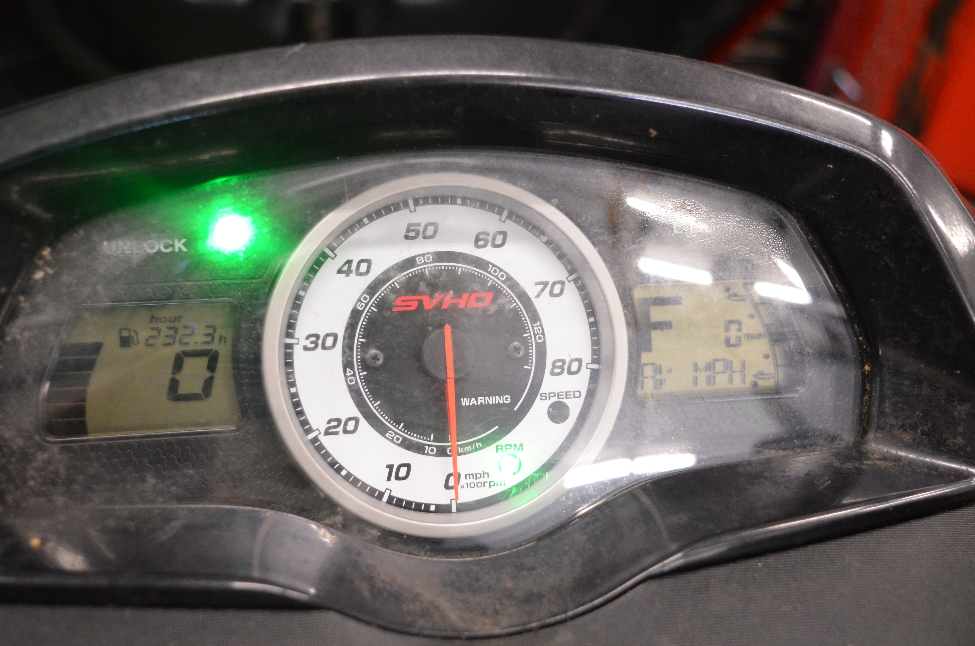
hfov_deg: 46.5
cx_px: 488
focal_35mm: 42
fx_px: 1135
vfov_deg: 31.8
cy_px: 323
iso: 2000
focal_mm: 28
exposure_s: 1/30
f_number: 4.2
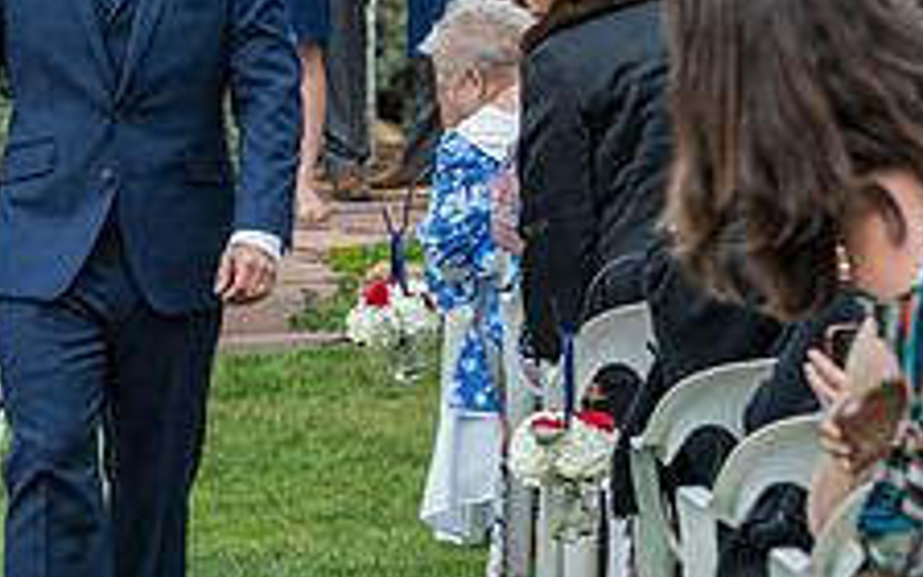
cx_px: 95
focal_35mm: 290
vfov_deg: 4.5
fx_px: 7295
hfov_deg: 7.2
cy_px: 130
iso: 400
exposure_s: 1/200
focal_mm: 110
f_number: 5
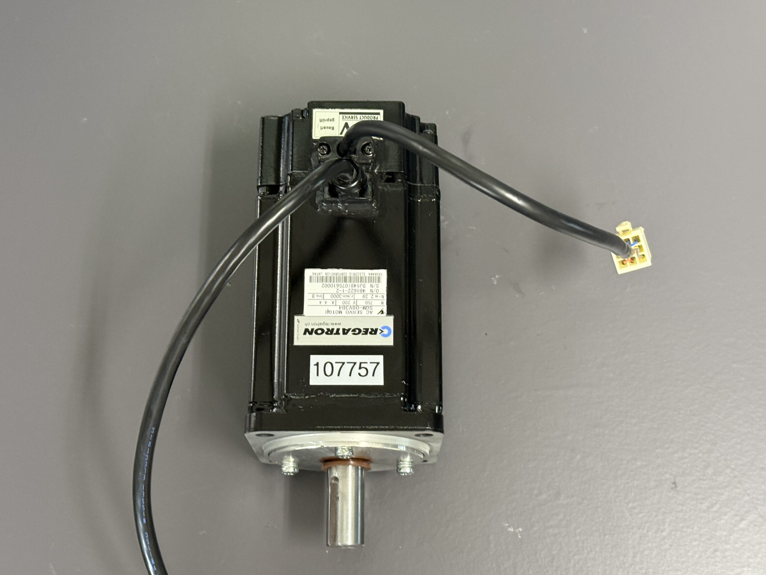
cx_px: 385
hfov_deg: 36.2
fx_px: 1173
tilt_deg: -71.7
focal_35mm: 53
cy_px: 269
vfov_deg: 27.5
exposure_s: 1/33
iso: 320
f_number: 1.78
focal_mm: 6.76
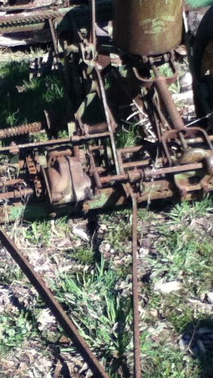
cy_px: 209
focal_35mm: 55
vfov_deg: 37.8
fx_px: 553
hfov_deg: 21.7
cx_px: 67
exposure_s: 1/741
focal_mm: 3.85
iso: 80
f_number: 2.4
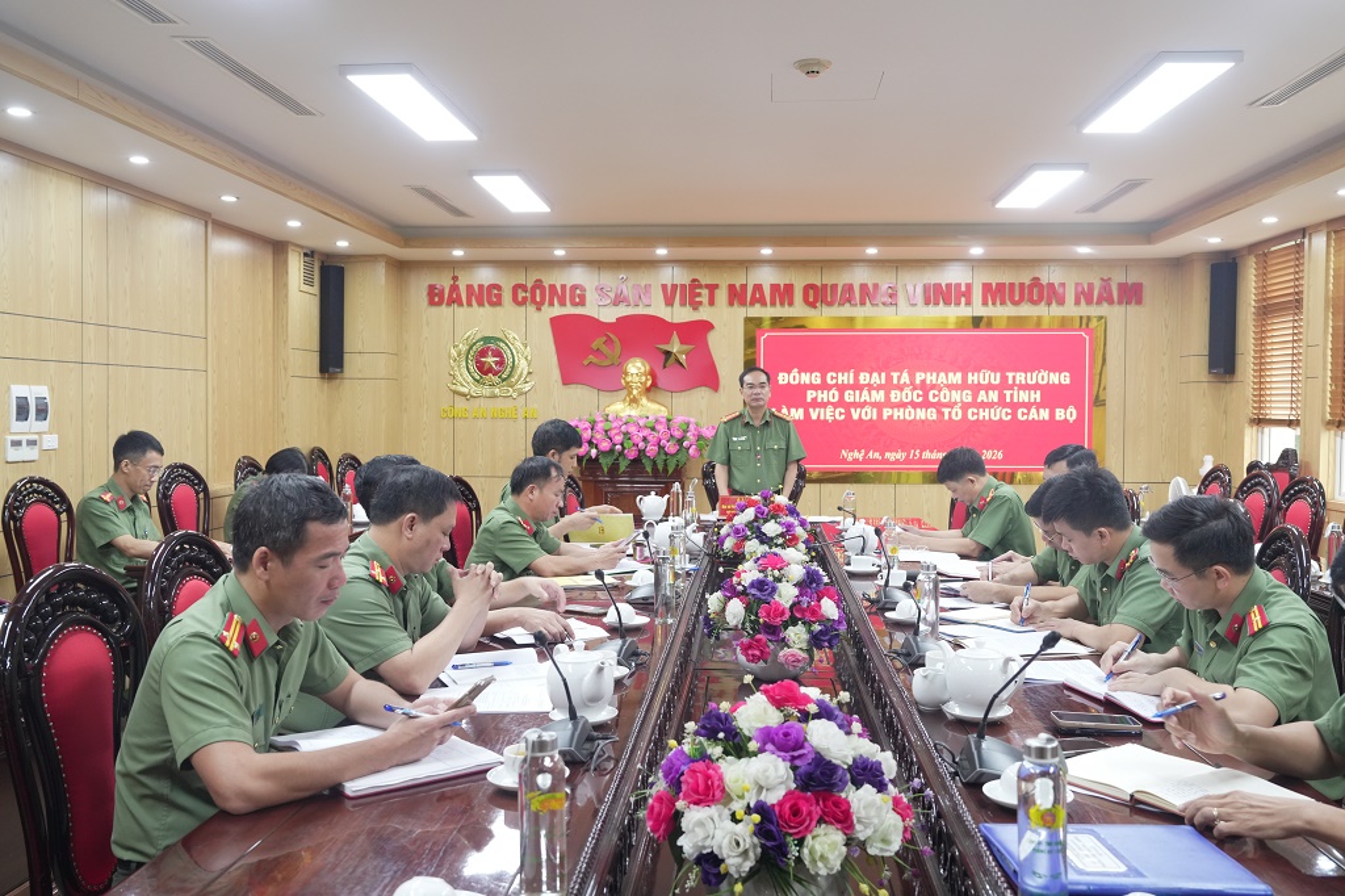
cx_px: 672
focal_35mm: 32
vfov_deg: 41.1
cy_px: 448
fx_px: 1195
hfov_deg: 58.7
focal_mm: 32
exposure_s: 1/50
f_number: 5.6
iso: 2000
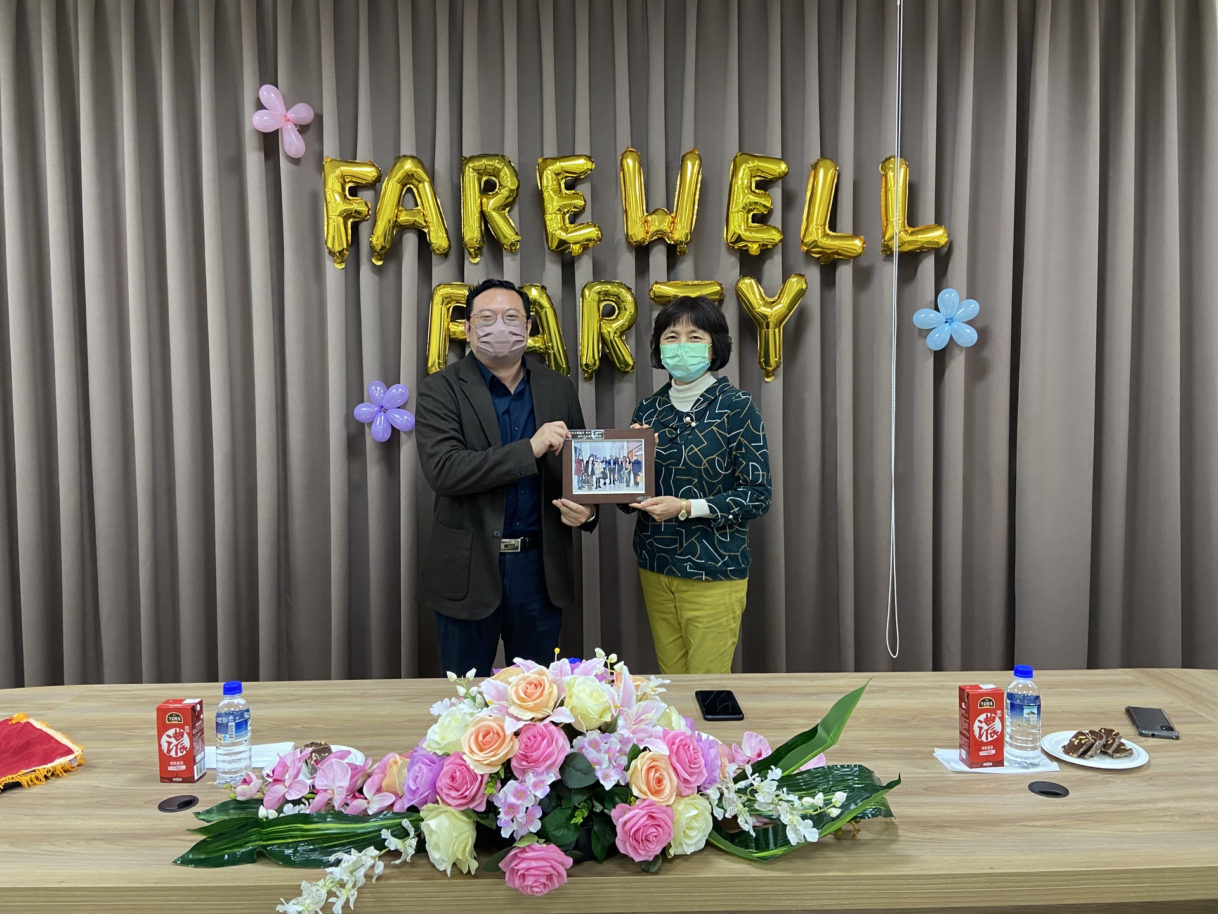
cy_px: 457
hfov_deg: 67.3
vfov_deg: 53.1
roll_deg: +1.3
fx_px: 915
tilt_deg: -4.0
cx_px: 609
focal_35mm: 26
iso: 250
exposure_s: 1/60
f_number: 1.8
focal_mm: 4.25
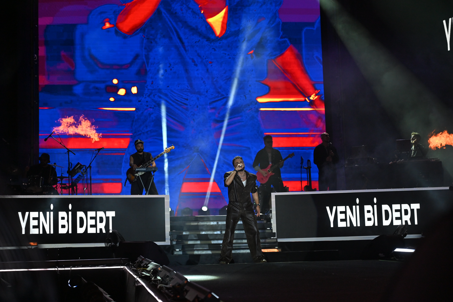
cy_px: 151
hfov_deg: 28.9
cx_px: 226
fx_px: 881
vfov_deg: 19.4
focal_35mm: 70
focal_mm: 70
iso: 640
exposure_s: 1/320
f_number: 4
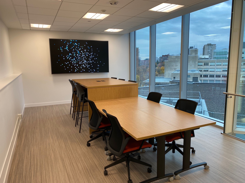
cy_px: 92
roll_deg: +0.8
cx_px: 122
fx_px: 184
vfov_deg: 53.1
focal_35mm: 26
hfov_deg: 67.3
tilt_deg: -7.9
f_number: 1.8
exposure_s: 1/120
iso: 80
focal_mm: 4.25
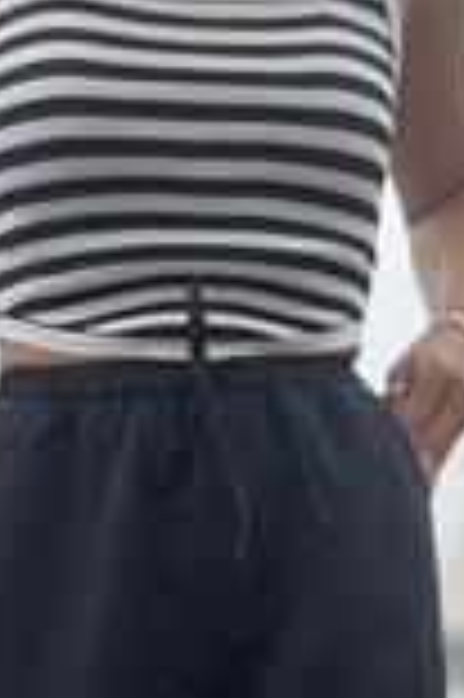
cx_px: 171
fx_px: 1395
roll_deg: +2.7
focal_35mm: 72
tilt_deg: -3.8
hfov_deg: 18.9
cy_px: 912
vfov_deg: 24.5
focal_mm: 5.7
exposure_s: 1/1171
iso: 50
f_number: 1.5
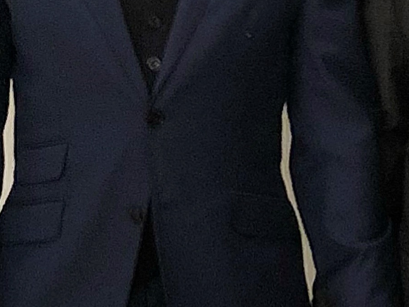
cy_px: -185
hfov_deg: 15.3
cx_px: 468
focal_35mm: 125
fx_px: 1477
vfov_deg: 11.3
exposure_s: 1/17
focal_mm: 3.99
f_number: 1.8
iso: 50
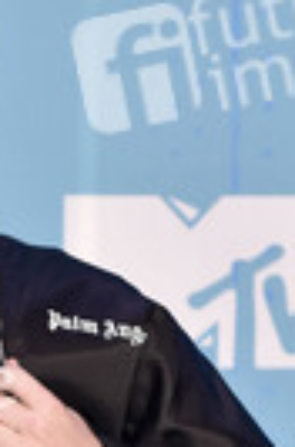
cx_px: -60
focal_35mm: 467
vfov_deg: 4.4
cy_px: 558
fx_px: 5770
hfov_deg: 2.9
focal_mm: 155
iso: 2000
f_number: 4.5
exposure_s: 1/320
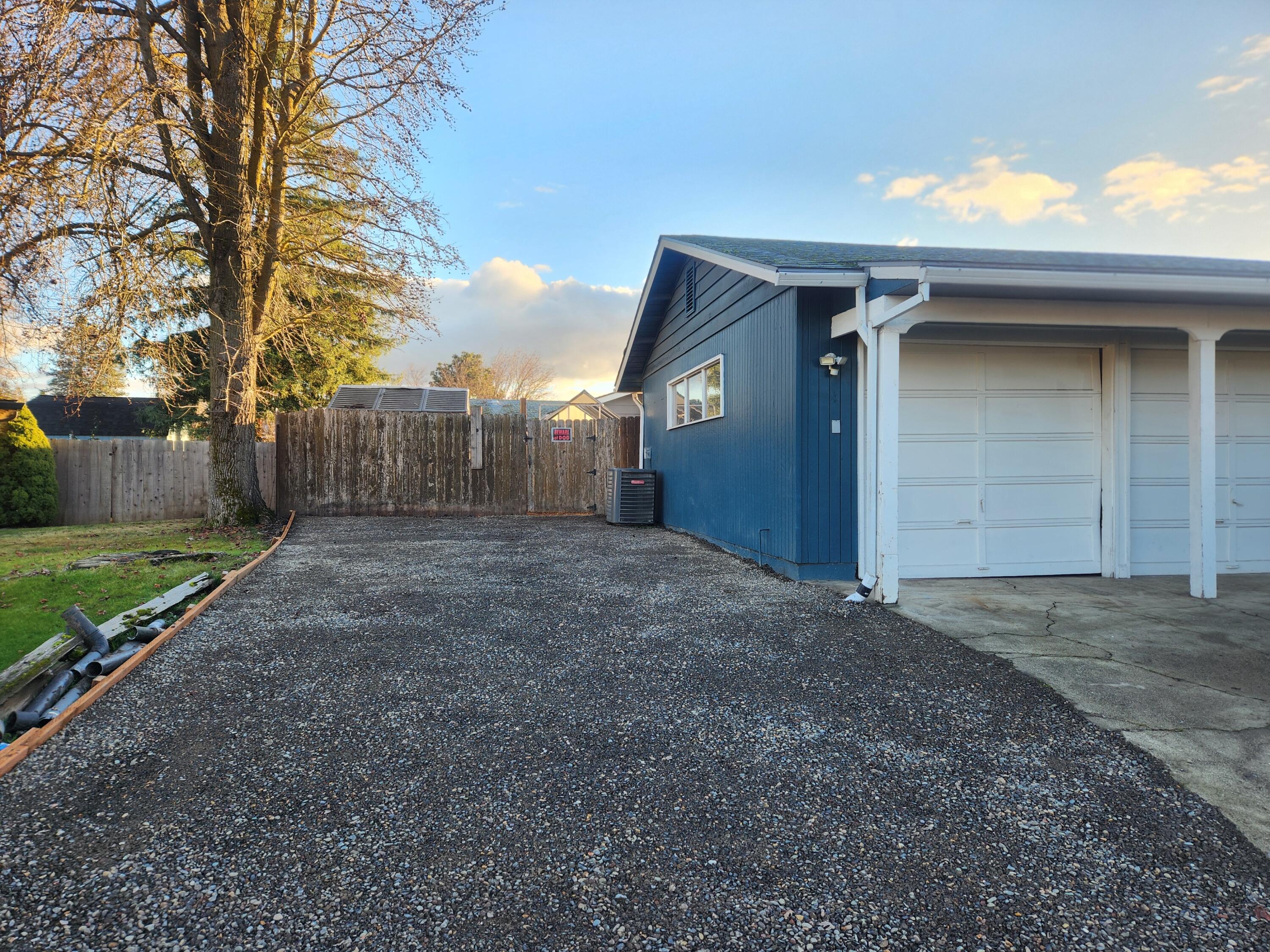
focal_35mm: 23
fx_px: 844
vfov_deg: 58.9
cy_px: 476
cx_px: 635
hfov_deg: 73.9
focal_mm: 5.4
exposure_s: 1/227
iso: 20
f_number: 1.8
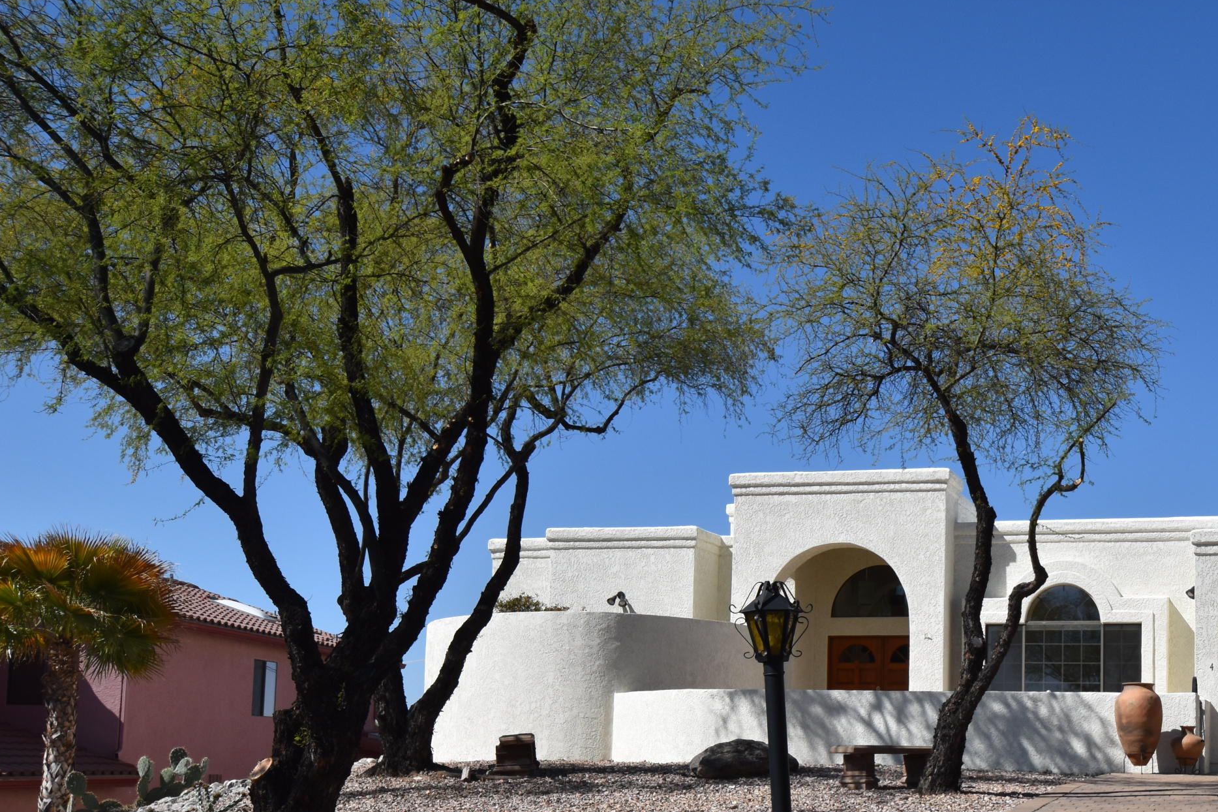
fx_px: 1549
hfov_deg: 41.3
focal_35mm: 46
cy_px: 612
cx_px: 958
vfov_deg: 28.9
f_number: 10
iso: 200
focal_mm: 19
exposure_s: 1/400
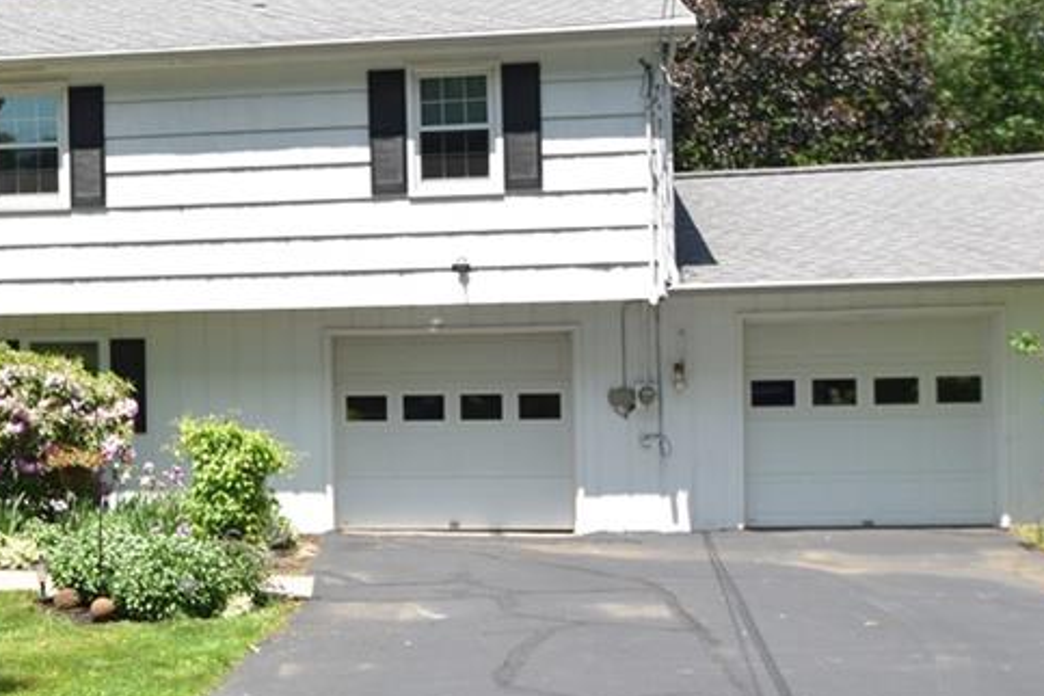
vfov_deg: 25.0
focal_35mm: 54
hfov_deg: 35.4
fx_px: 1568
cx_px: 175
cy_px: 374
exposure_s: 1/320
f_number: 9
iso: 200
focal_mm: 17
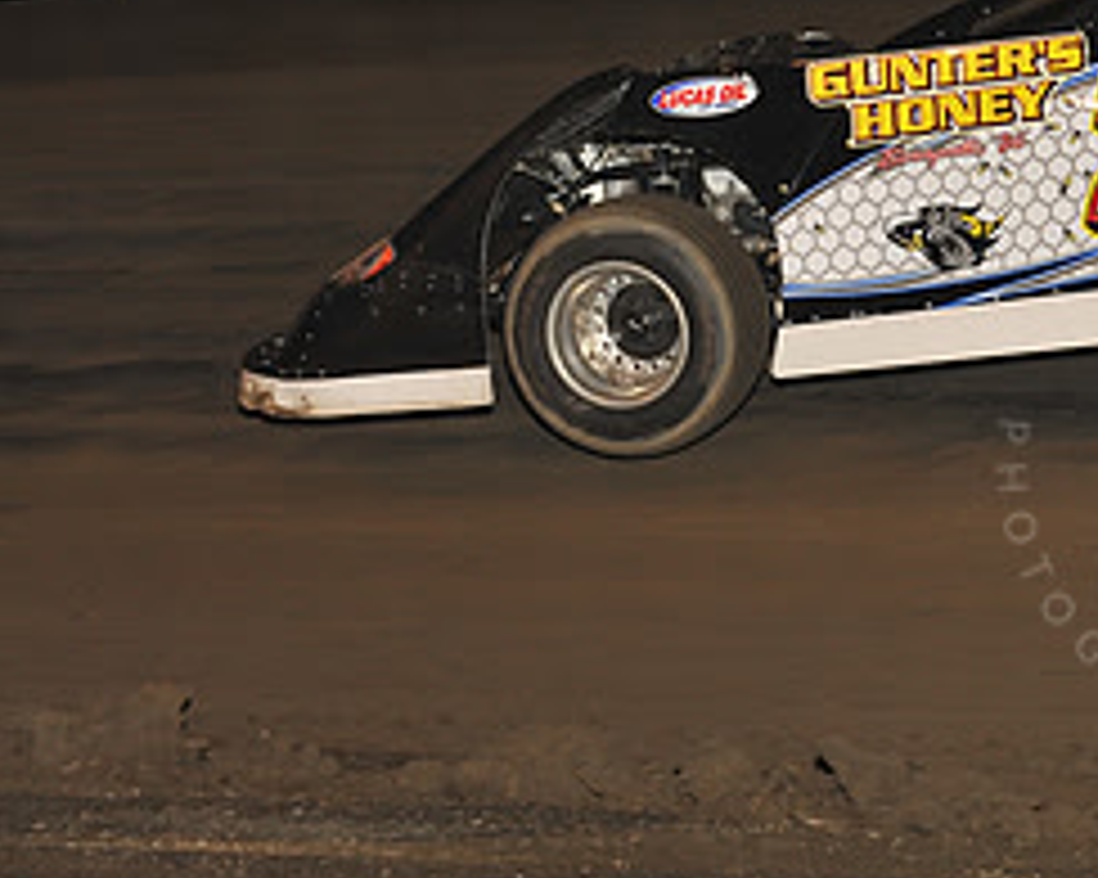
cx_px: 1264
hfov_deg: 8.2
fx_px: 7601
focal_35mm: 234
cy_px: 45
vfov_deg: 6.6
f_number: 7.1
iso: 1000
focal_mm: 105
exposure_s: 1/320
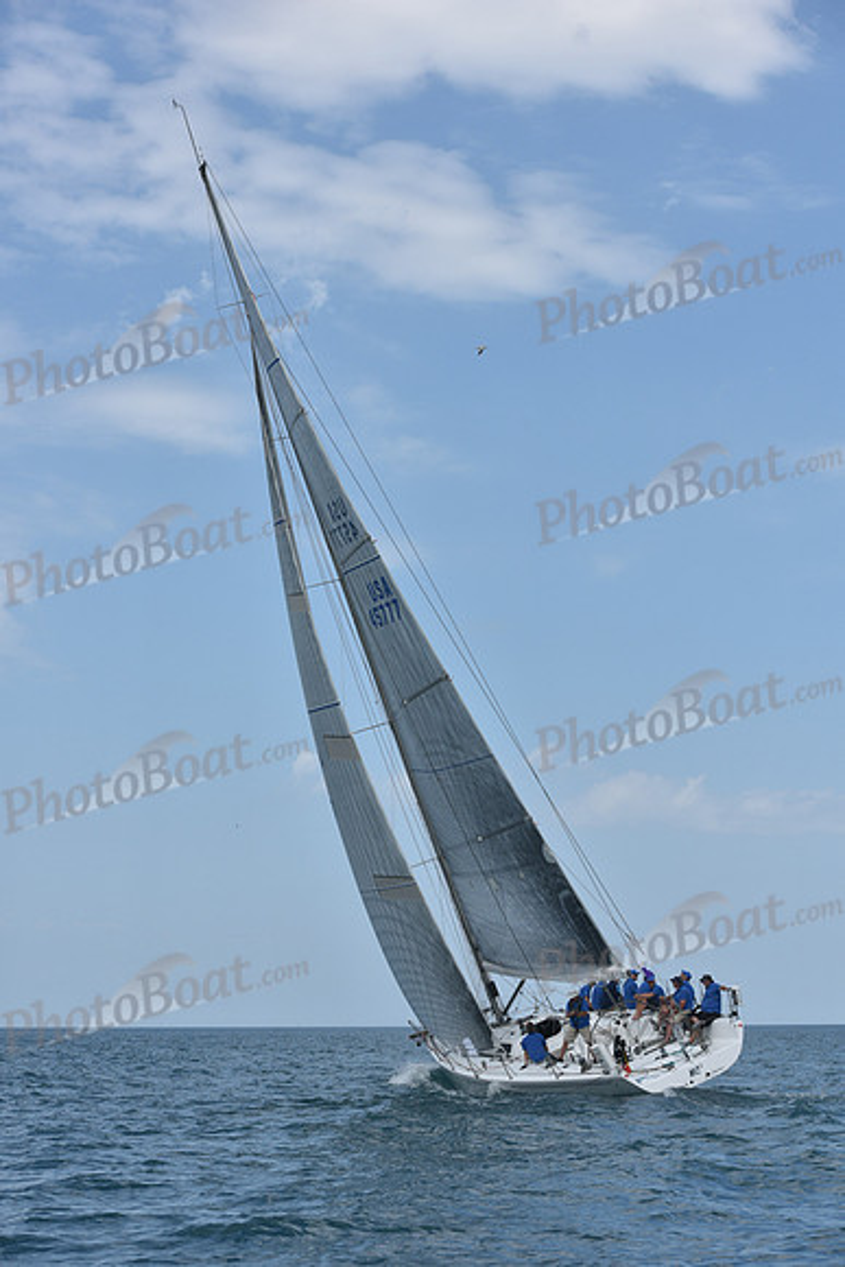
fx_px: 2463
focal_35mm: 70
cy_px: 634
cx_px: 422
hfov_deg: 19.5
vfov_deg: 28.8
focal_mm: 70
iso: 250
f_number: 8
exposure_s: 1/1250
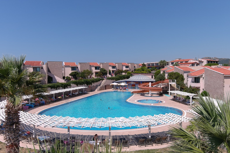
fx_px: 185
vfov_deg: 45.0
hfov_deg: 63.7
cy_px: 76
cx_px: 115
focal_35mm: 29
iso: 100
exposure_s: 1/240
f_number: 2.8
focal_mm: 10.57
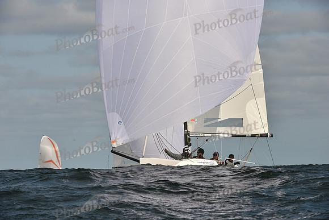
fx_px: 1828
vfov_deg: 6.9
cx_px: 164
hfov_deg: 10.3
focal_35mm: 200
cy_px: 110
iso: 320
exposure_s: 1/1250
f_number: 10
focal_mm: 200
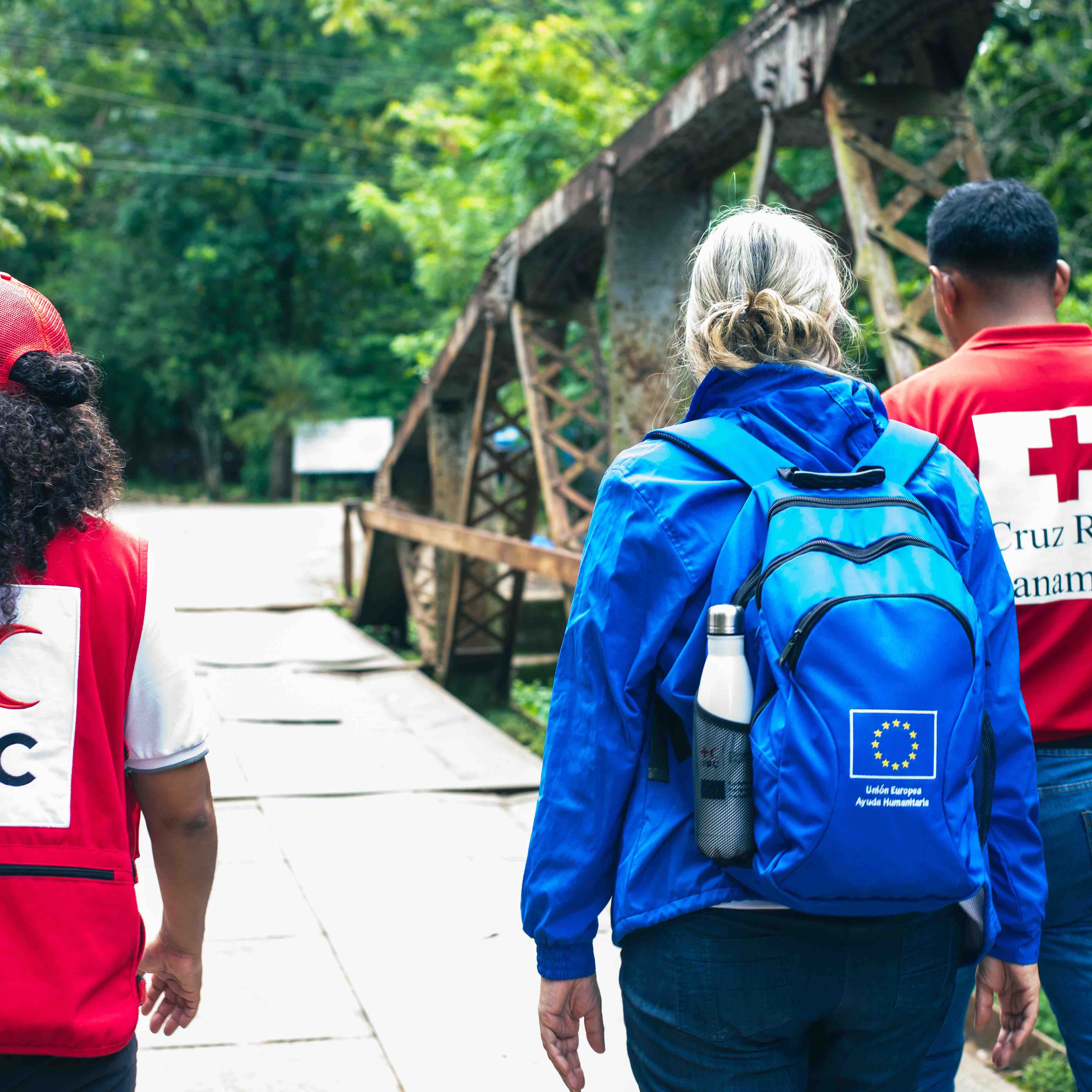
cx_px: 490
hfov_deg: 26.9
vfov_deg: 26.9
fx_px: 2284
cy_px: 545
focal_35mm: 64
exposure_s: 1/125
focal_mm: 50
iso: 500
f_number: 4
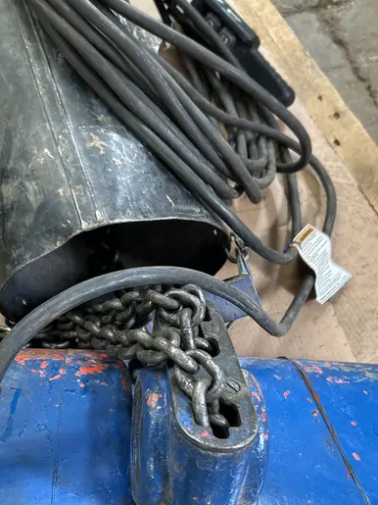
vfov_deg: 49.8
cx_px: 180
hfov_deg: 38.6
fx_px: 539
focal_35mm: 37
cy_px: 303
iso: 160
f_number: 1.5
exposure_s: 1/60
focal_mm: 5.7
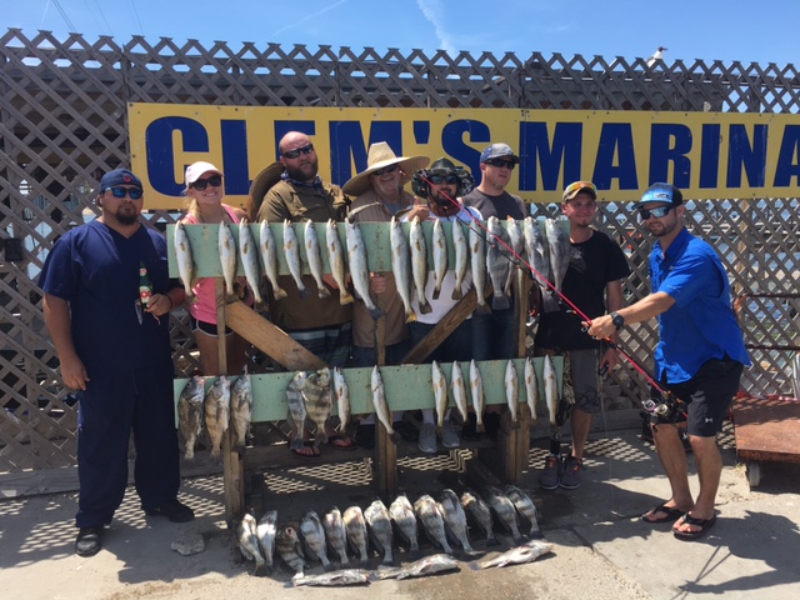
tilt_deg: -6.6
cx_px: 400
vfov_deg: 48.2
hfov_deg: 61.7
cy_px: 300
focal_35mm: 29
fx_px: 670
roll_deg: +1.9
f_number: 2.2
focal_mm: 4.15
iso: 25
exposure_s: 1/1012
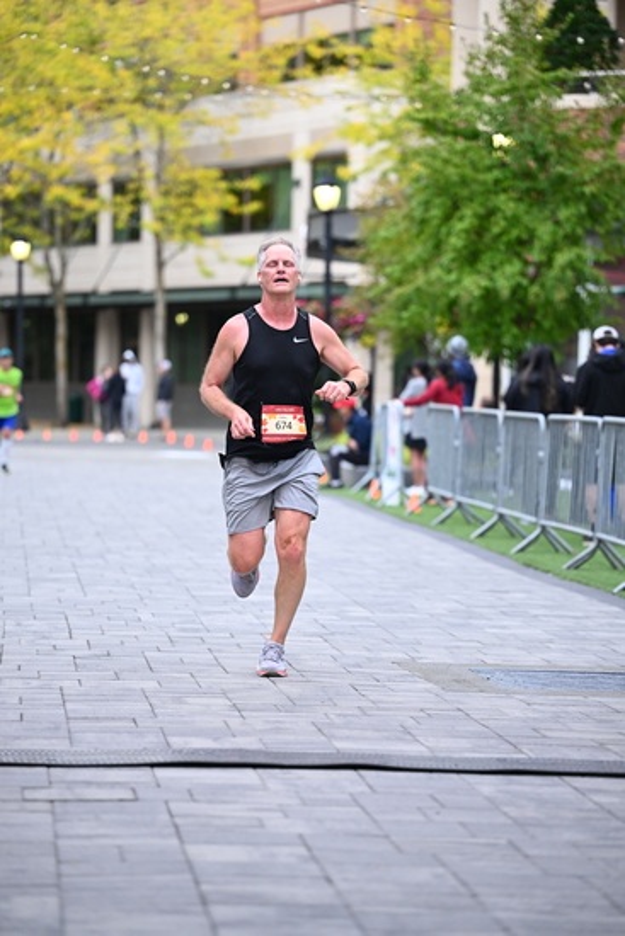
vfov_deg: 16.4
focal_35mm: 125
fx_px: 3253
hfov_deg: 11.0
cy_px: 468
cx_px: 312
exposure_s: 1/1600
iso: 1000
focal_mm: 125
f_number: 2.8
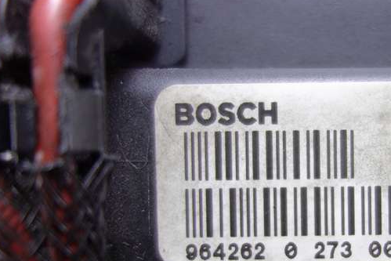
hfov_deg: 40.9
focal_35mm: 46
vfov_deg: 29.1
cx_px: 313
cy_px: 168
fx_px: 500
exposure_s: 1/100
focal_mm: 10.4
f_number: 1.8
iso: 125
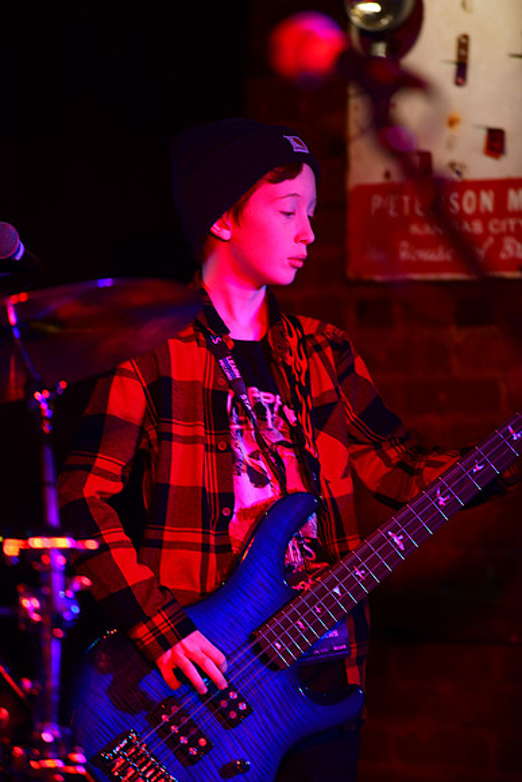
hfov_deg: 6.9
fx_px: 4347
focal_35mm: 200
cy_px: 391
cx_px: 261
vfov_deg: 10.3
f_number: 2.8
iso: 450
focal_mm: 200
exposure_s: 1/100
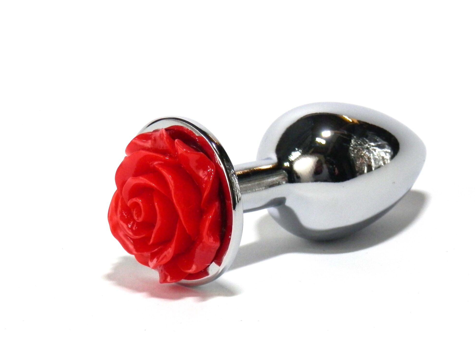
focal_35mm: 138
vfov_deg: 10.7
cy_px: 218
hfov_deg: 14.3
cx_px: 277
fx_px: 1894
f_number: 5
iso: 200
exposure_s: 1/80
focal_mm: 19
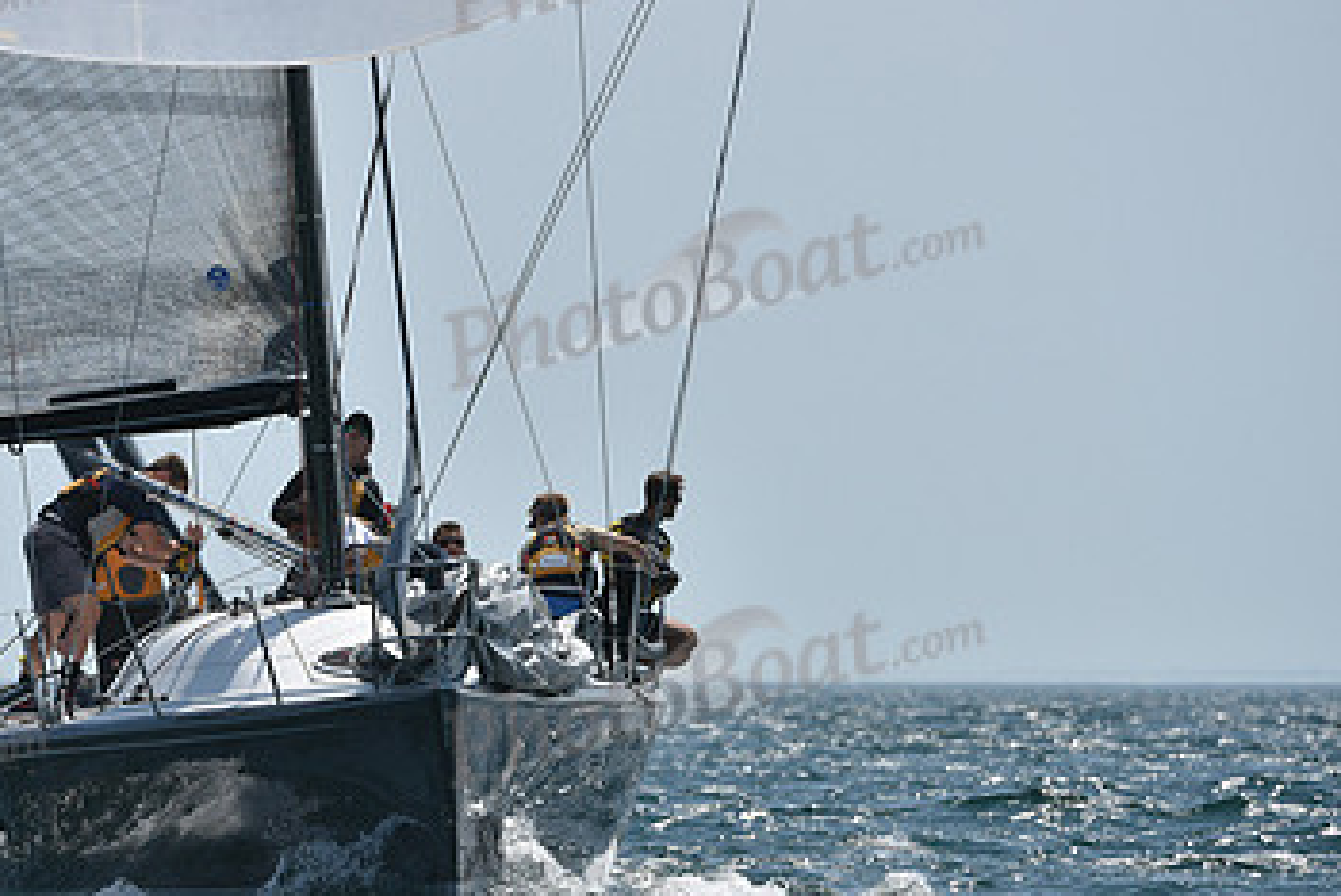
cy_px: 542
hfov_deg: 3.1
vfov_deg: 2.1
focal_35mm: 662
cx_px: 249
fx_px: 24679
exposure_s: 1/2000
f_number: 7.1
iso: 320
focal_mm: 400
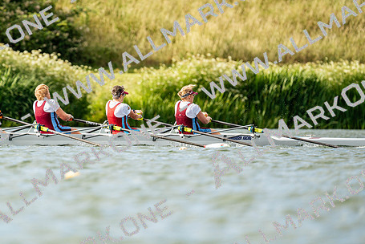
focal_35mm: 764
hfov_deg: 2.7
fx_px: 7751
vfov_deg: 1.8
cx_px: 143
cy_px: 113
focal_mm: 600
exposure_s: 1/2000
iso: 400
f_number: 6.3
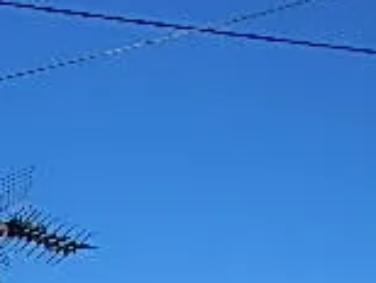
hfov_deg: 14.7
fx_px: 1262
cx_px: -320
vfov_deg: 11.9
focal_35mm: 116
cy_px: 498
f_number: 3.9
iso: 125
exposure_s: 1/1000
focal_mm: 5
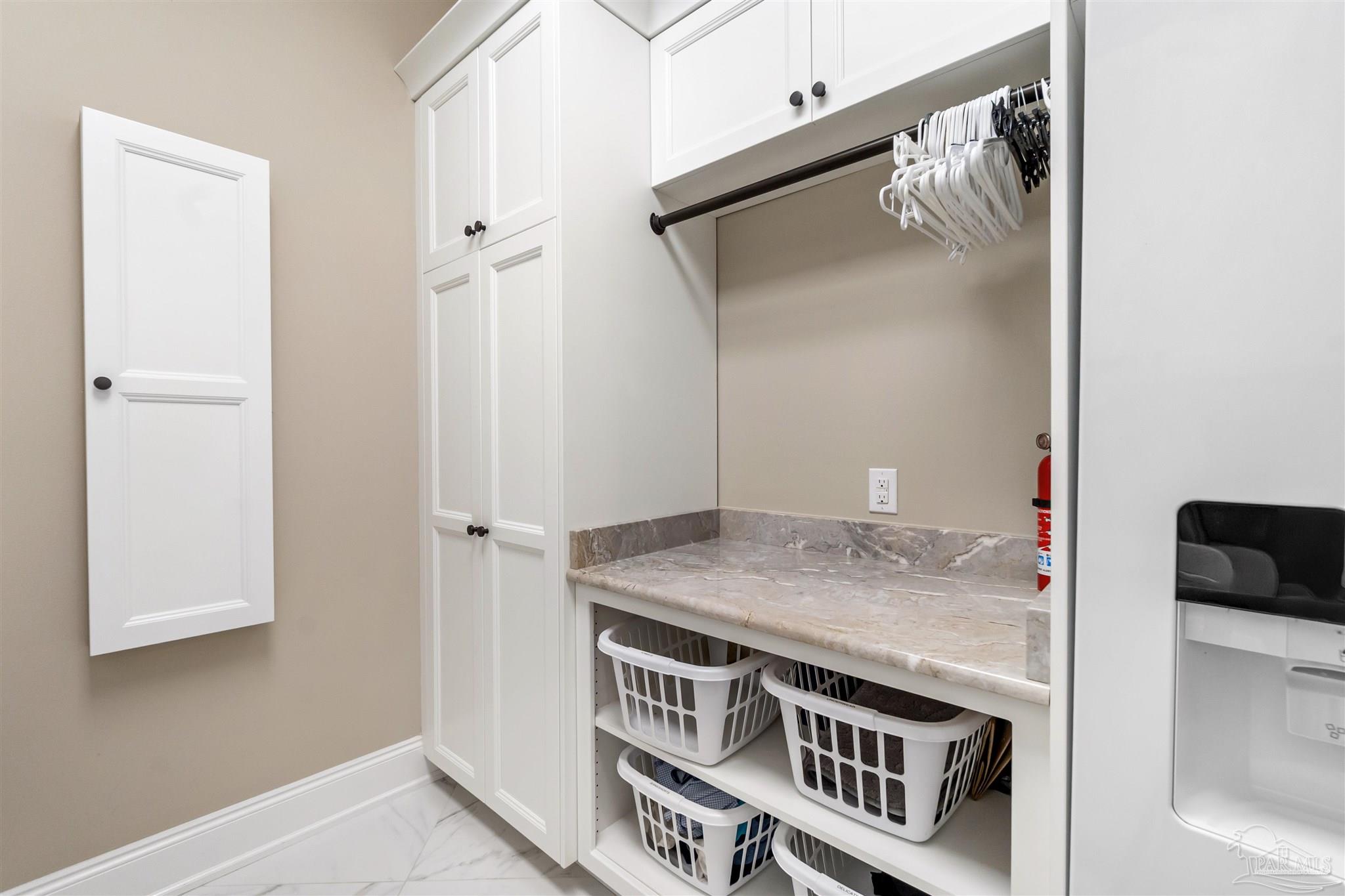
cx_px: 672
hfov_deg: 100.4
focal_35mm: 15
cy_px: 448
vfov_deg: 77.3
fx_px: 560
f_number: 9
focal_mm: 10
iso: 500
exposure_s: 1/20
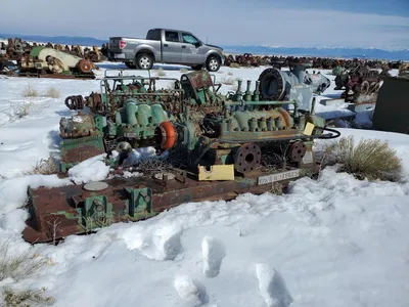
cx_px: 204
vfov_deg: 53.1
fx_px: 307
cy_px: 154
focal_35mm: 26
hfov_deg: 67.3
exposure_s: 1/4622
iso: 50
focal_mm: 4.3
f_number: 2.4
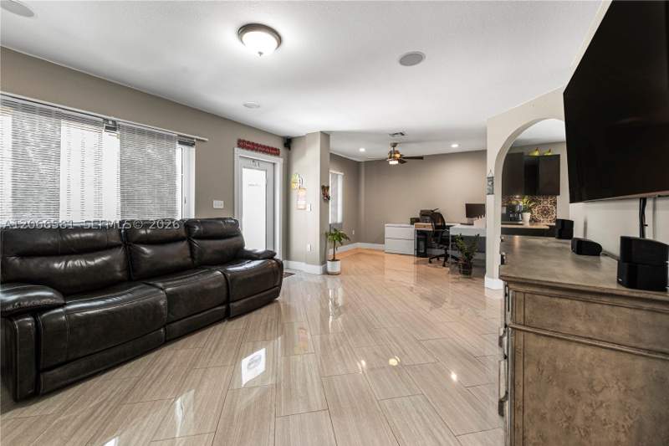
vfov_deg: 81.2
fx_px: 260
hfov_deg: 104.3
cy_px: 223
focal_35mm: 14
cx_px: 334
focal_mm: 14
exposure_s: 1/13
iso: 1000
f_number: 7.1
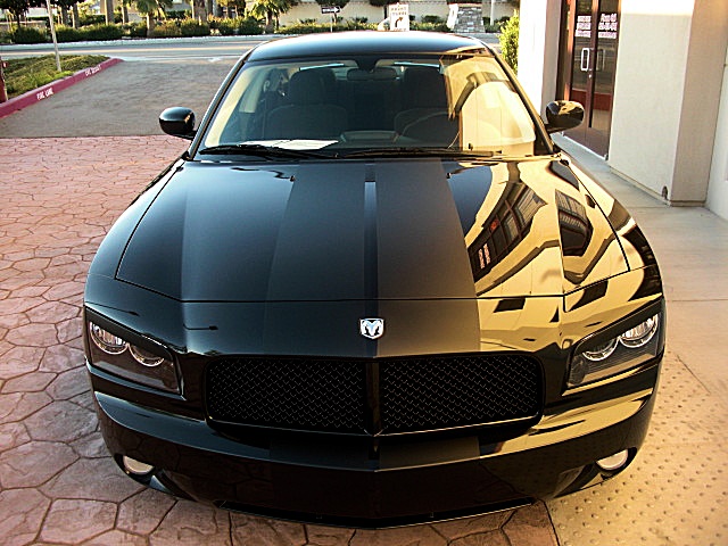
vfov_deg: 39.7
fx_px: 757
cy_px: 273
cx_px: 364
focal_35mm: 36
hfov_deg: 51.4
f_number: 2.8
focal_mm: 6.3
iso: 100
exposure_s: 1/125
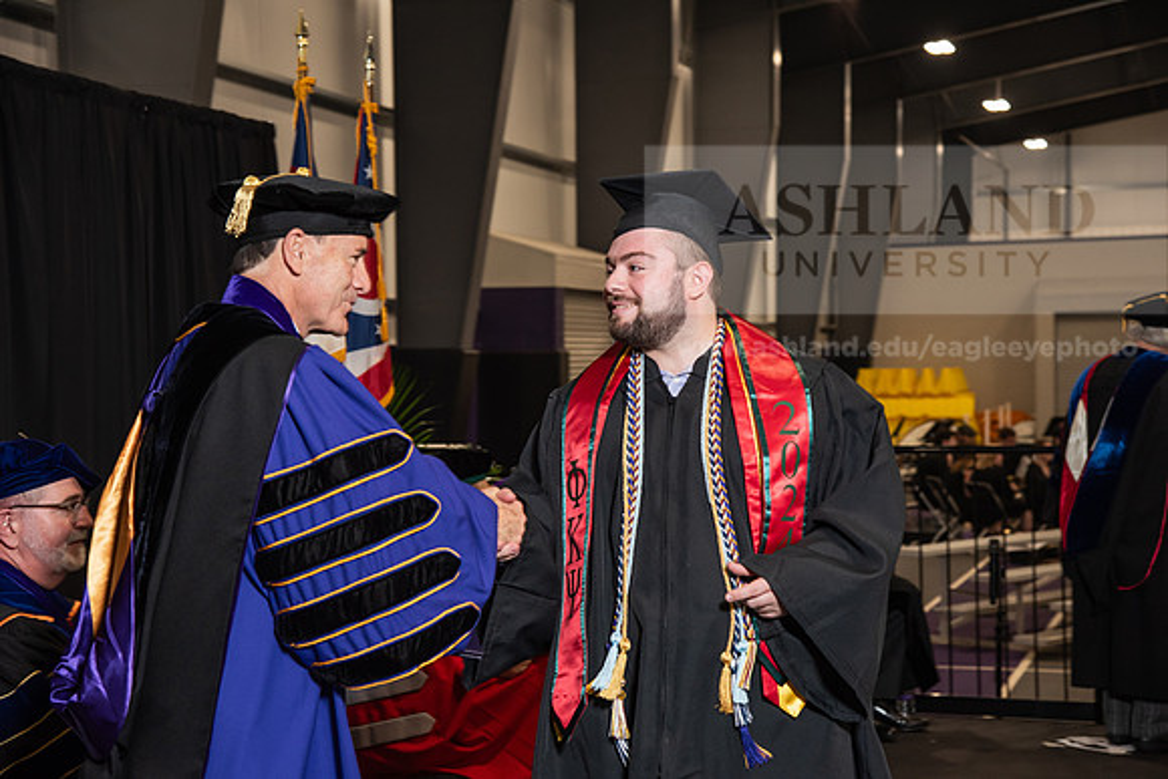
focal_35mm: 75
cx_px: 584
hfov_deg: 27.0
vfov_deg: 18.2
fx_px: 2434
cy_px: 390
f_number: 5.6
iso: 1600
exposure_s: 1/125
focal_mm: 75
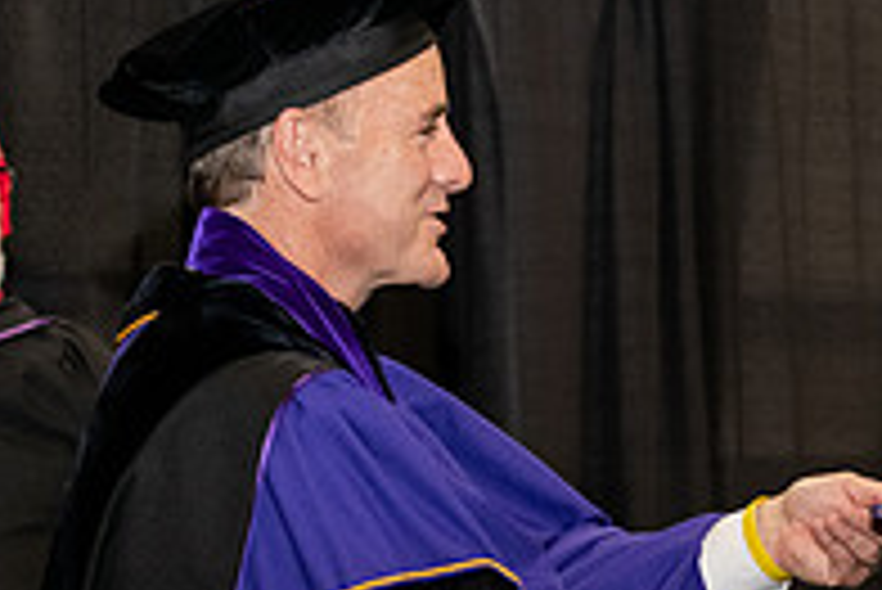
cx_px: 968
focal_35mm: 207
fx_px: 5075
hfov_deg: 9.8
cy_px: 381
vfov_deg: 6.6
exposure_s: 1/200
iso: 2500
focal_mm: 70
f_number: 5.6
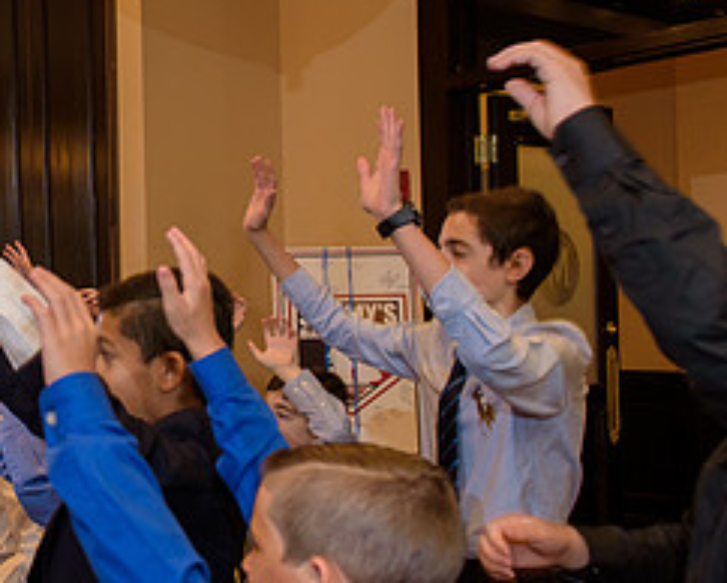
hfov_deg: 31.5
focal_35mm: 54
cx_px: -39
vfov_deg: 28.1
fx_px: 1163
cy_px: 299
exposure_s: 1/125
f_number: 3.2
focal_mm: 24
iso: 1600
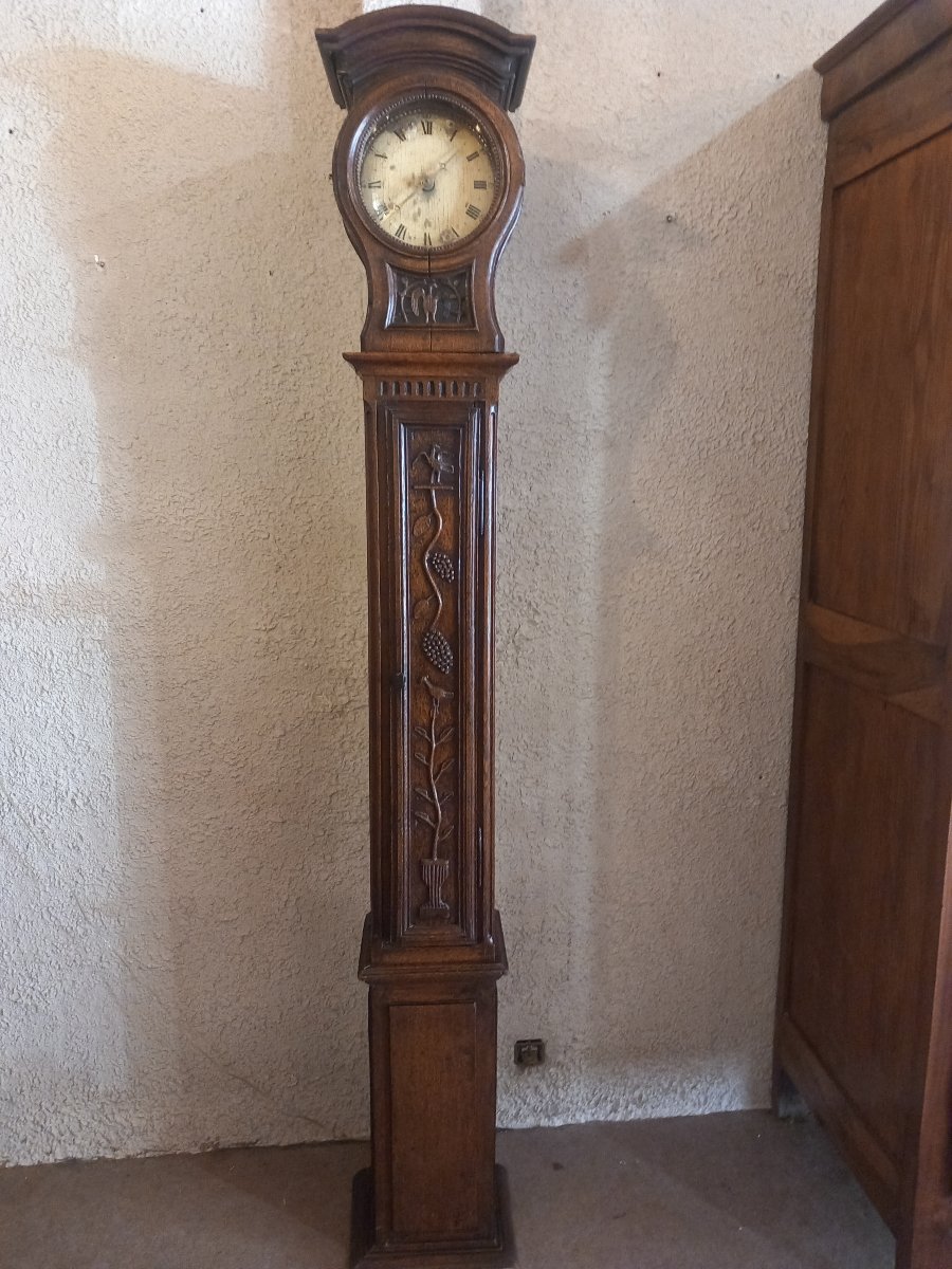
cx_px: 476
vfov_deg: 65.3
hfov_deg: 51.4
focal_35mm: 27
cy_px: 634
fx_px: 990
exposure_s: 1/25
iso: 320
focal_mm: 4
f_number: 1.8
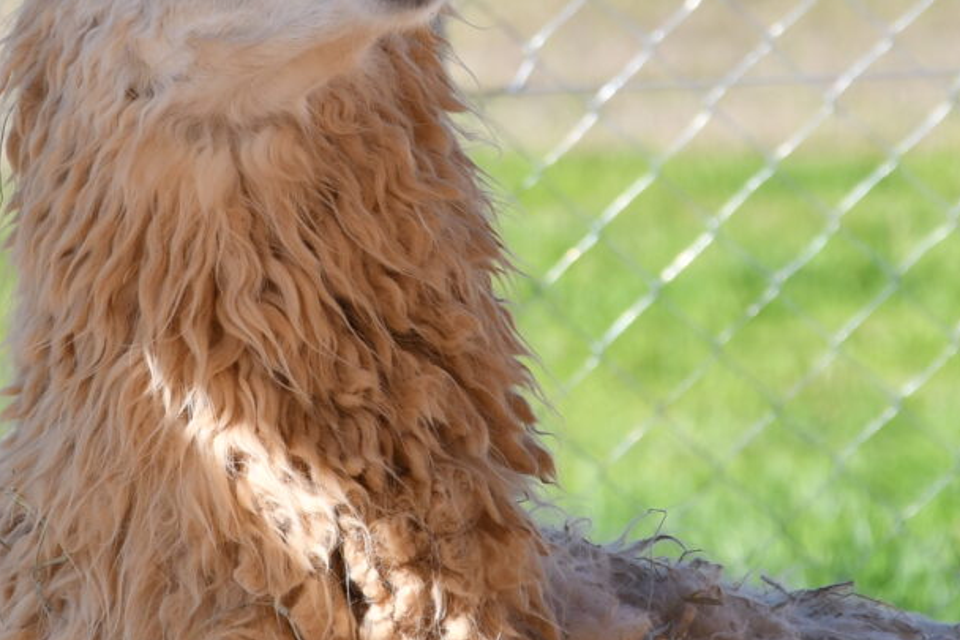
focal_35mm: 616
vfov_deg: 2.2
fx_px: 16421
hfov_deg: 3.3
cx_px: 415
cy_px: 63
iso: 200
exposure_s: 1/500
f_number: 7.1
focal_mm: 130
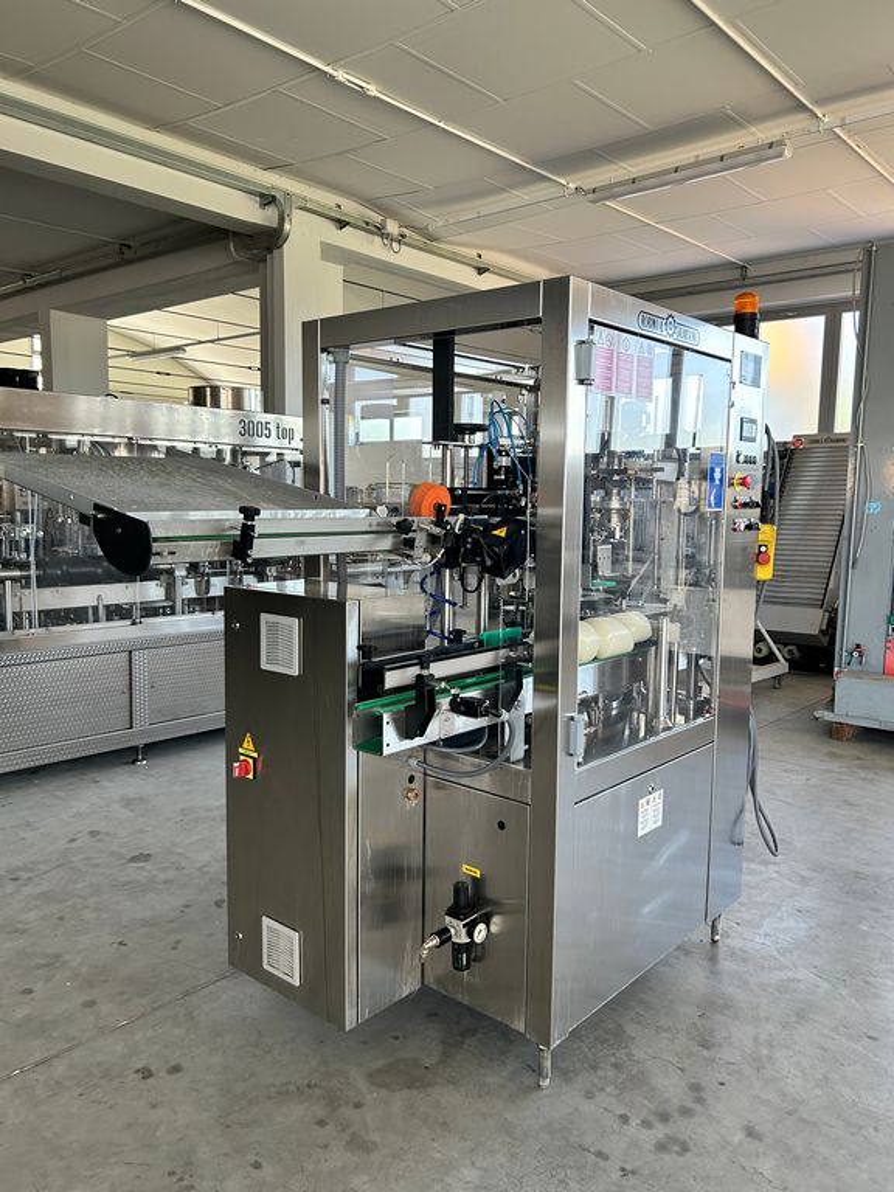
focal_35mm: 26
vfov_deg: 67.3
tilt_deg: -4.8
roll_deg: -0.7
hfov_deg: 53.1
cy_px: 596
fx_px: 895
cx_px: 447
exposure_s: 1/121
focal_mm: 5.7
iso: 125
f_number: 1.5
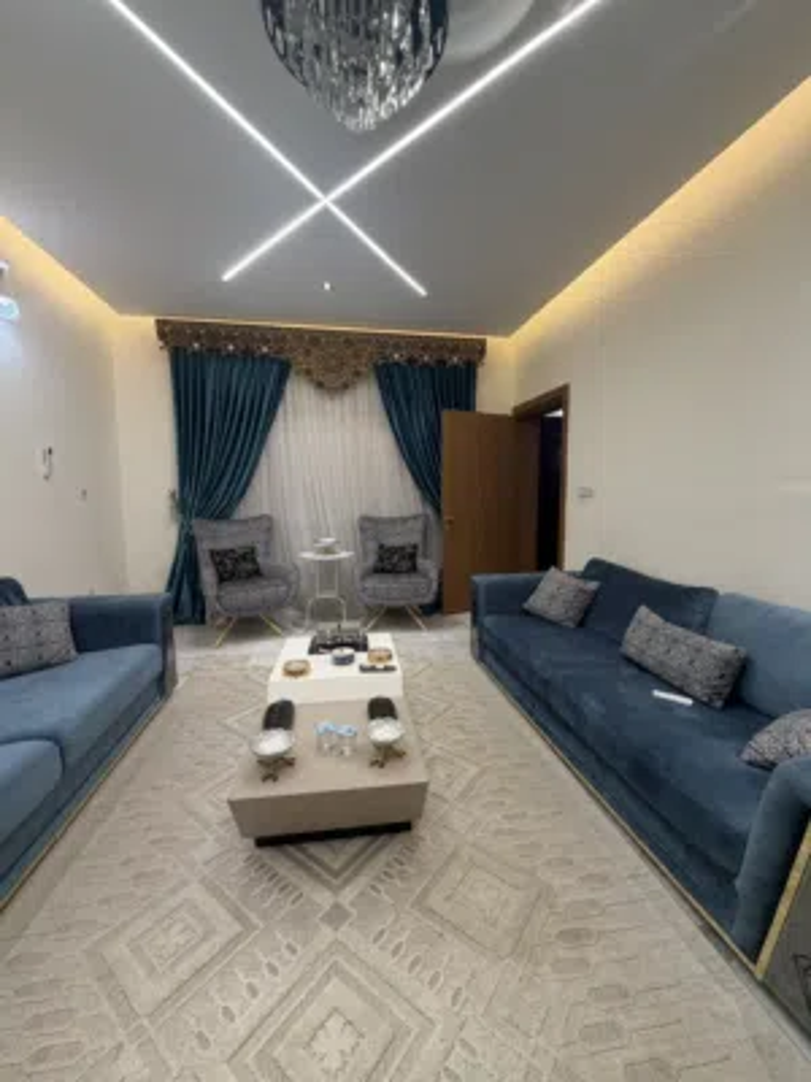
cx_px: 406
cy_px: 541
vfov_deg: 102.1
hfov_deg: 85.7
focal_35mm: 14
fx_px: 437
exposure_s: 1/100
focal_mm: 2.22
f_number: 2.2
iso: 160
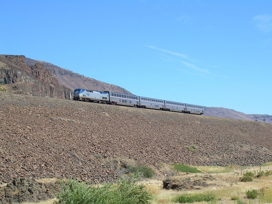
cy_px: 102
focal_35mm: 82
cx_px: 136
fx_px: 644
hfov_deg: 23.8
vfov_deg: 18.0
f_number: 6.6
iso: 50
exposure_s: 1/193
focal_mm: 13.9
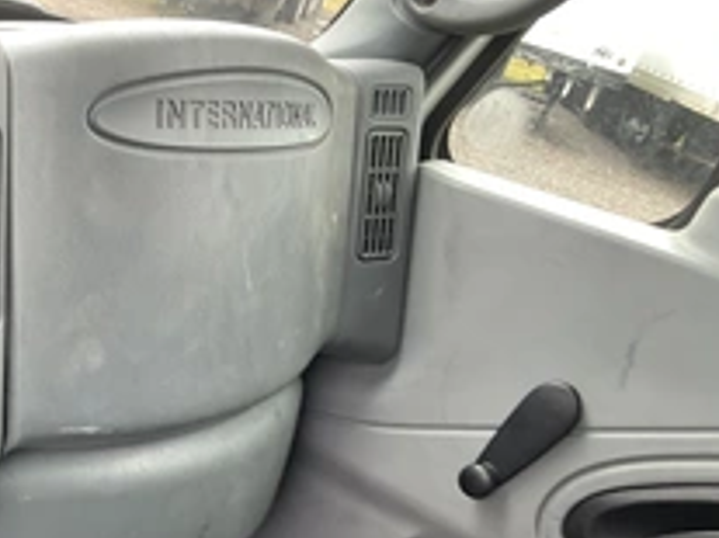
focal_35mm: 56
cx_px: 45
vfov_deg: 25.8
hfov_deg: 32.3
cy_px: 385
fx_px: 1162
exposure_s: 1/66
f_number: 1.8
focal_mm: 3
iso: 64
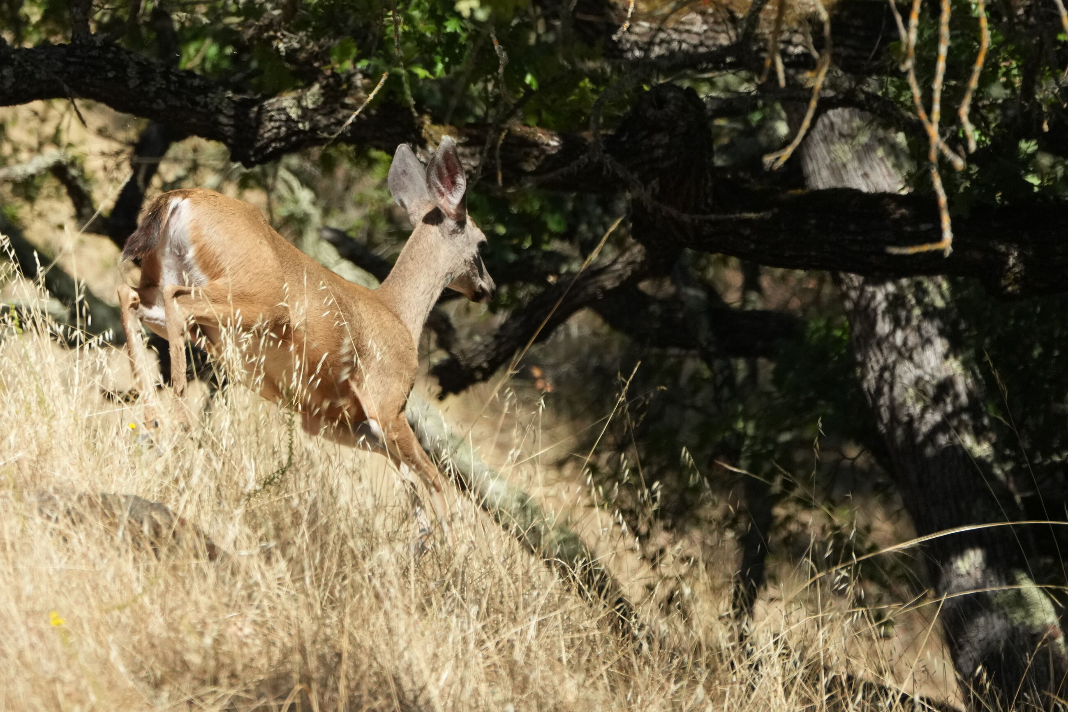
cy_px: 137
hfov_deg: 3.1
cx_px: 352
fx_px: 19727
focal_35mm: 665
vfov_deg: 2.1
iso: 2000
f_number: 6.3
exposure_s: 1/4000
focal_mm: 400
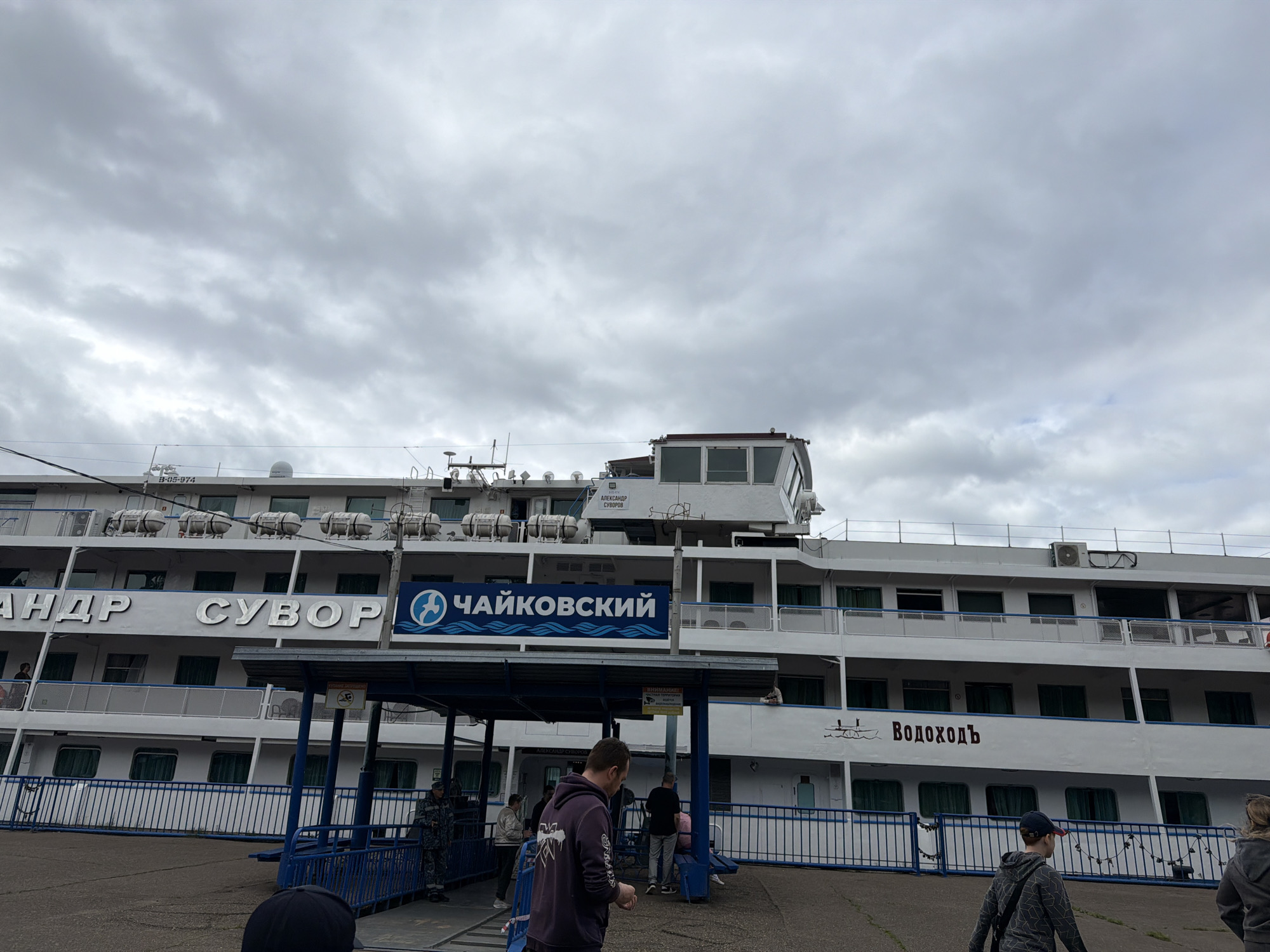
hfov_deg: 71.6
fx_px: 881
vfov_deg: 56.8
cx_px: 635
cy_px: 476
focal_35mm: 24
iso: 80
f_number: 1.78
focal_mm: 6.76
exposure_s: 1/9091
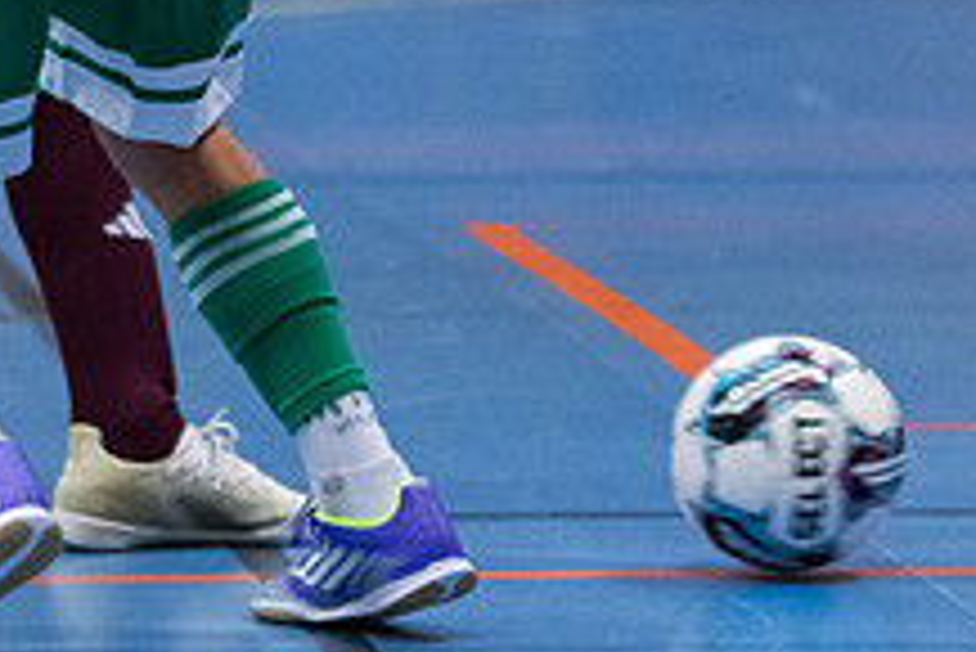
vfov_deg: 3.4
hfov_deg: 5.0
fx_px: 11123
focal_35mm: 410
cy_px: 11
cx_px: -72
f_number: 3.2
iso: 3600
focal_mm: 95
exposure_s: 1/500
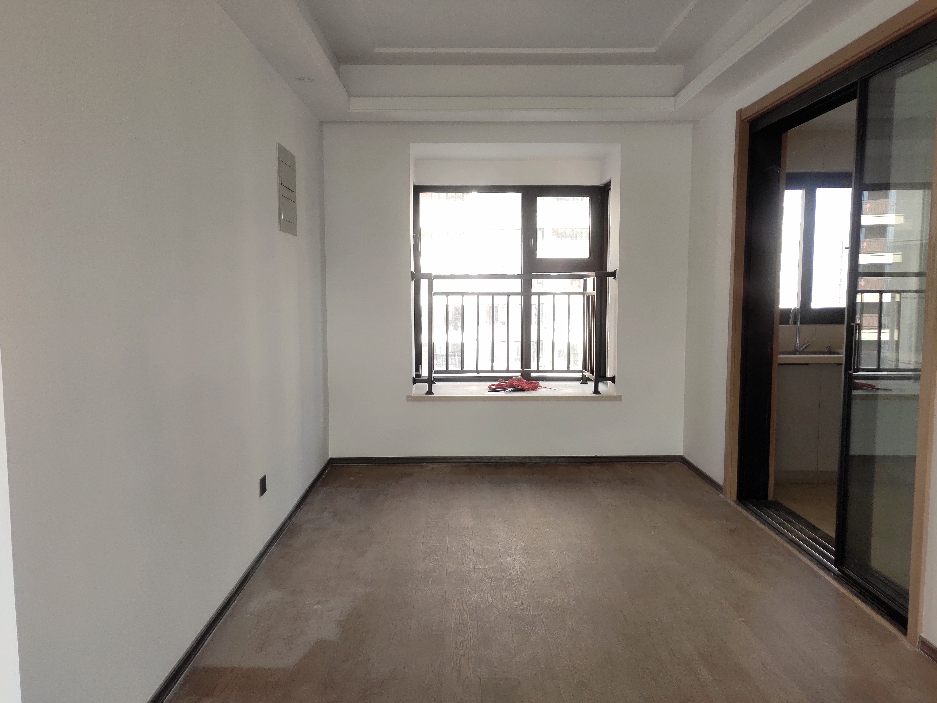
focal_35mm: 29
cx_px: 468
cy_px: 352
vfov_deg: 48.2
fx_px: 785
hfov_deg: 61.7
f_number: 1.8
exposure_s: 1/110
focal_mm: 4.27
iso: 50
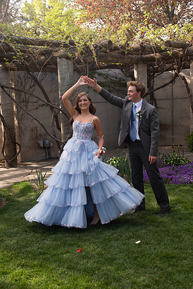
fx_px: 354
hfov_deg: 30.5
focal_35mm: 44
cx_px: 96
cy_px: 144
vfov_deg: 44.5
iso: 250
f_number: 5.6
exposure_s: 1/125
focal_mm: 44
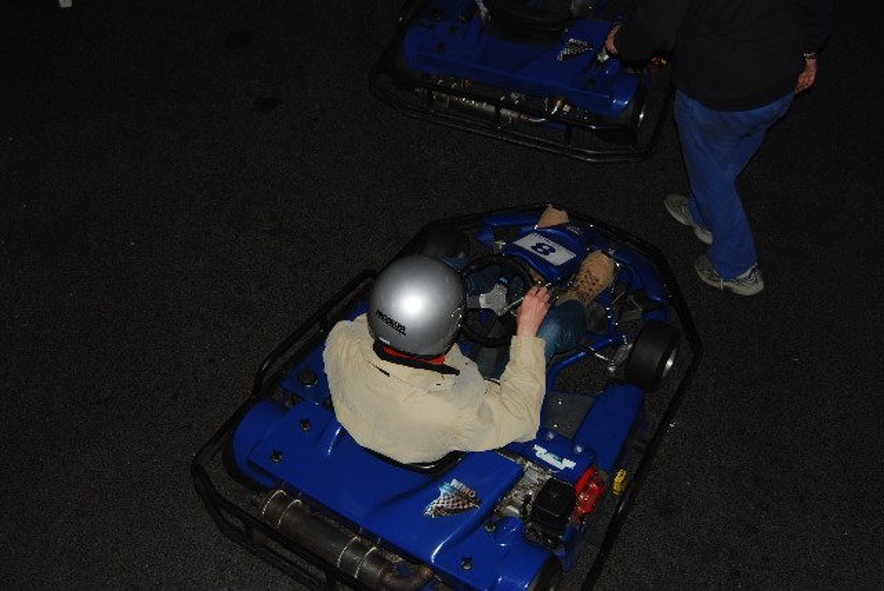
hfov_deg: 43.6
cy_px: 296
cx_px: 442
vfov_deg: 29.9
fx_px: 1106
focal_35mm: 45
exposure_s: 1/60
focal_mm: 30
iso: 200
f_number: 4.2
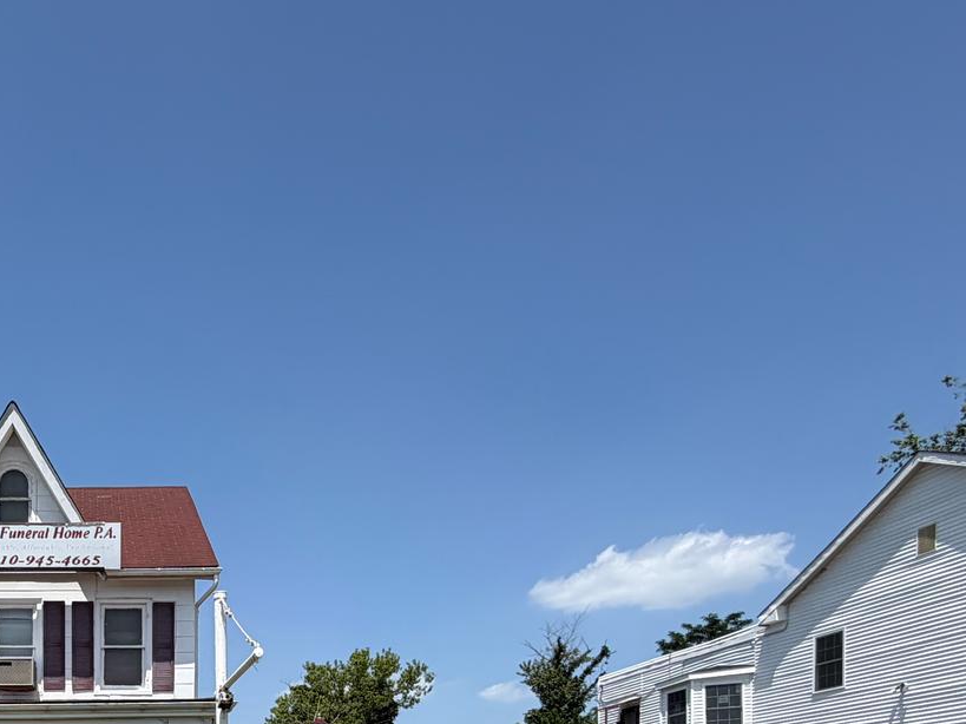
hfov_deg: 46.6
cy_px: 847
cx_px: 70
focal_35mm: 35
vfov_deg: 33.8
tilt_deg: +0.5
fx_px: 977
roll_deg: -0.2
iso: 20
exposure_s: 1/942
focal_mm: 2.22
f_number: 2.2
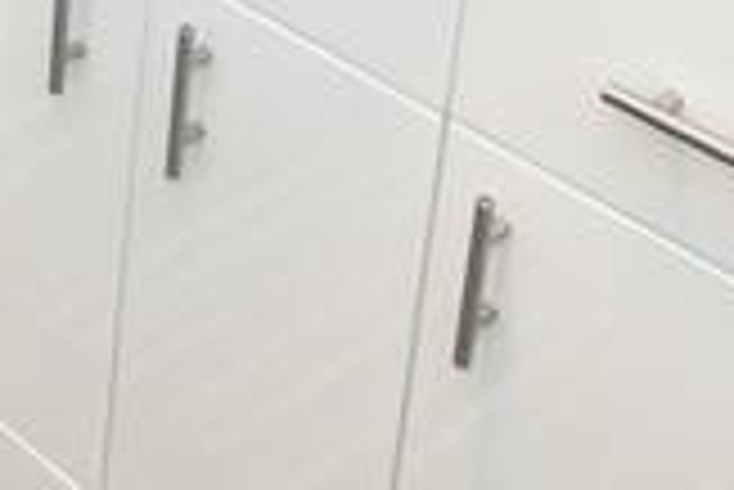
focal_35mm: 94
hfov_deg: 20.1
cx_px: -180
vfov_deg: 12.4
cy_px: -564
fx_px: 1918
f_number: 5
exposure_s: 1/100
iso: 800
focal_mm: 10
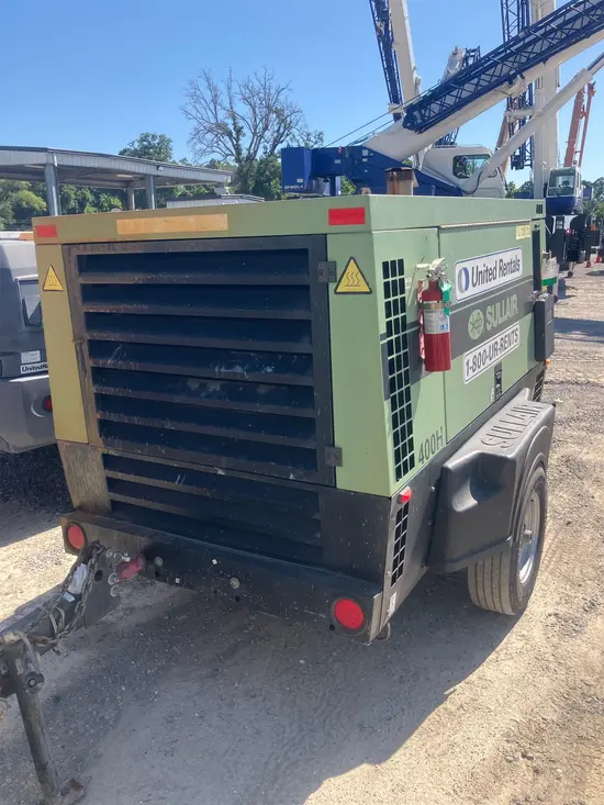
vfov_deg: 63.4
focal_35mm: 28
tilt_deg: -11.8
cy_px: 402
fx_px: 651
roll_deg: +1.3
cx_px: 302
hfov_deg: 49.8
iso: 32
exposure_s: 1/1033
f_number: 1.8
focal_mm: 3.99
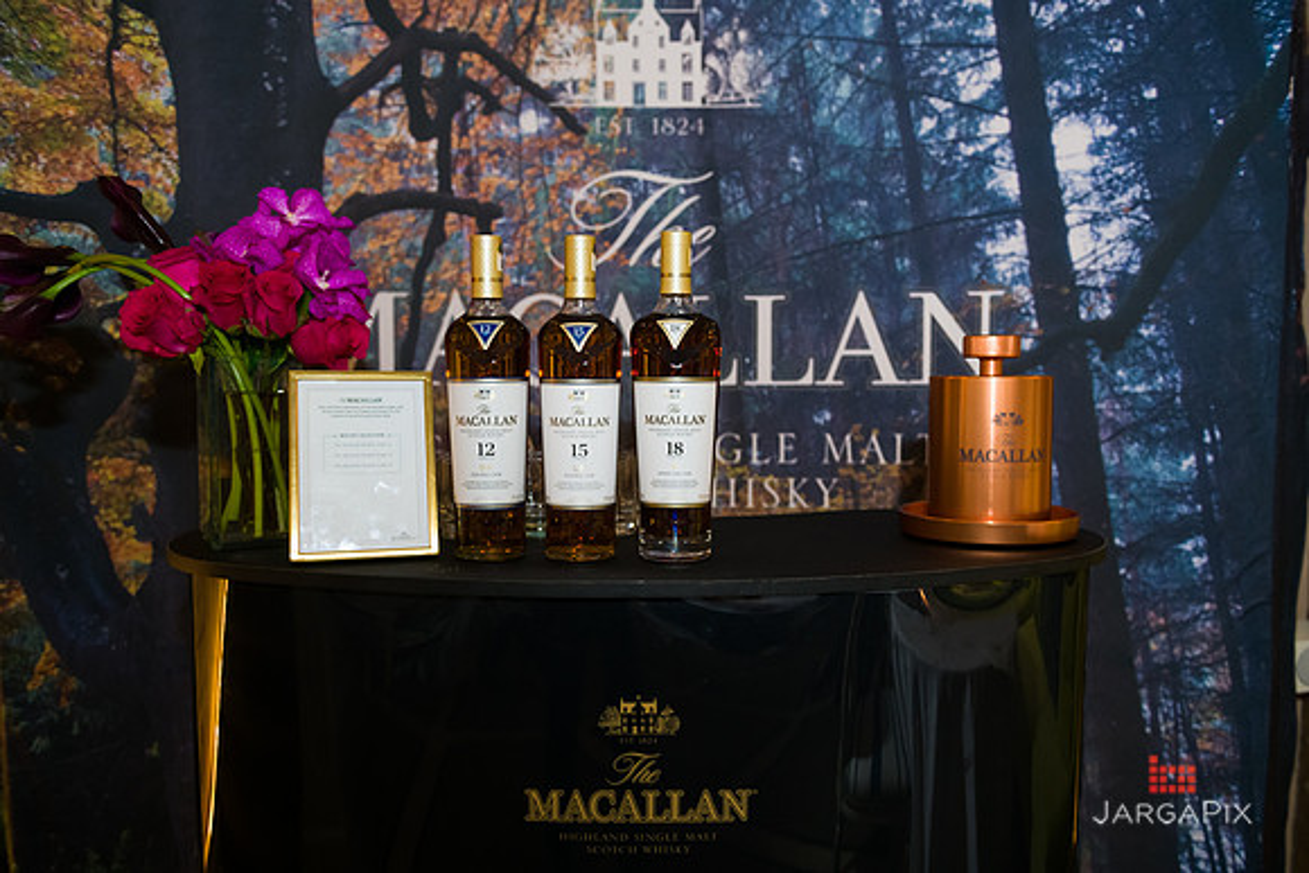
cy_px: 456
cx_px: 688
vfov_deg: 44.4
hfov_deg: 62.9
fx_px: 1070
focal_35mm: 29
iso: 1600
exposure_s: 1/125
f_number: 3.2
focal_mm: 28
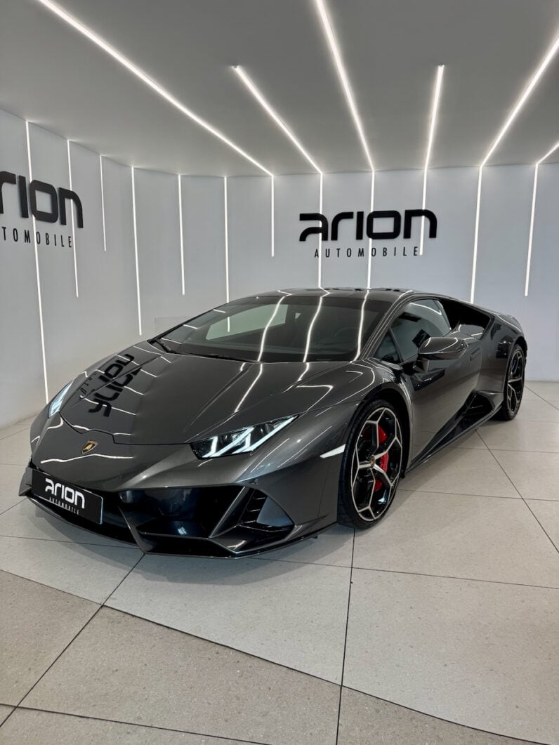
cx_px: 280
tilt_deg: -8.4
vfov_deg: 71.6
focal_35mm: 24
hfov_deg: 56.8
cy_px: 372
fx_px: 517
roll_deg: -0.1
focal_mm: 6.76
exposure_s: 1/84
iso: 80
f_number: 1.78
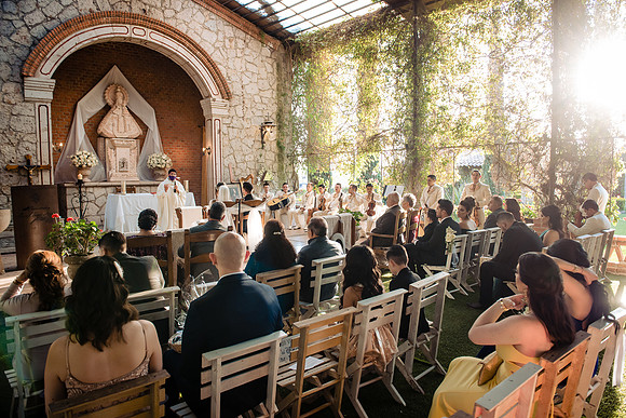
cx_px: 313
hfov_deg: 73.7
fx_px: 417
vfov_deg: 53.2
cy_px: 209
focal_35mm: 24
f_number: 3.5
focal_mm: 24
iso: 800
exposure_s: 1/200
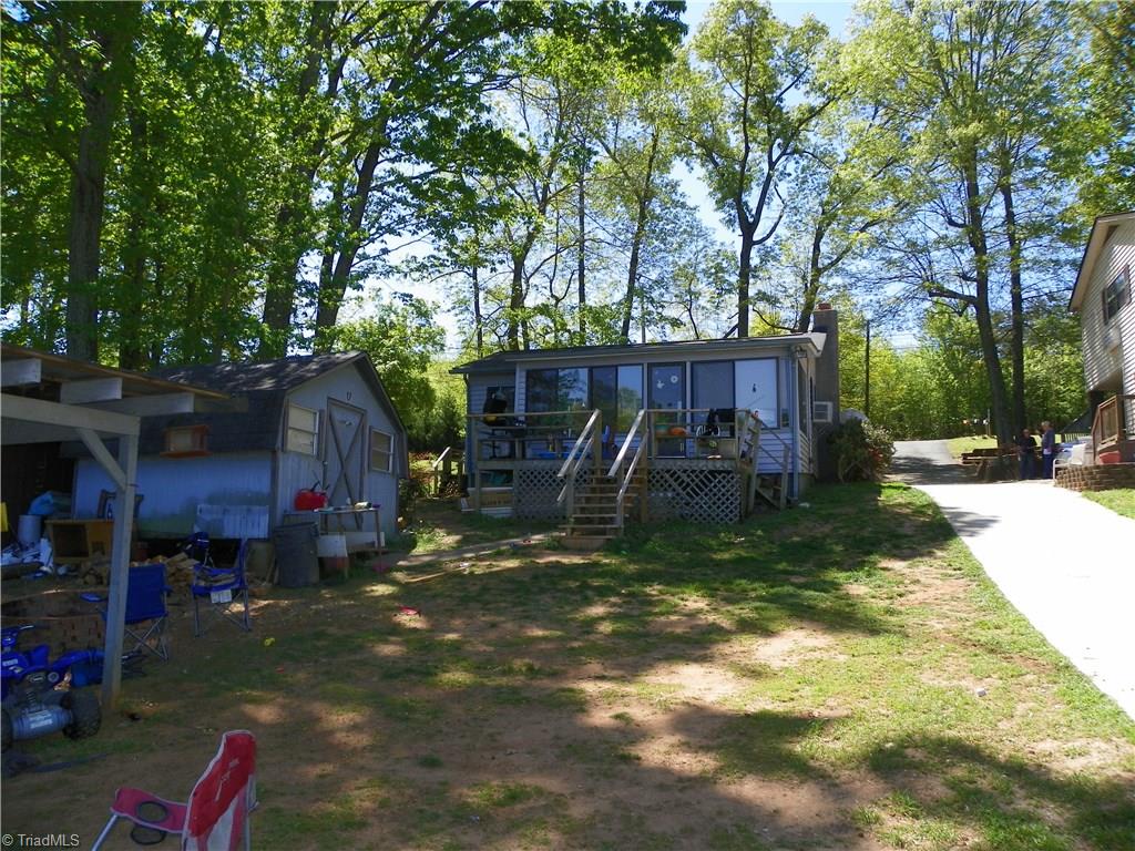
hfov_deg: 67.3
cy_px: 426
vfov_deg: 53.1
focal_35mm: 26
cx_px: 568
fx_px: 852
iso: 64
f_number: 4
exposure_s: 1/250
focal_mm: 4.6
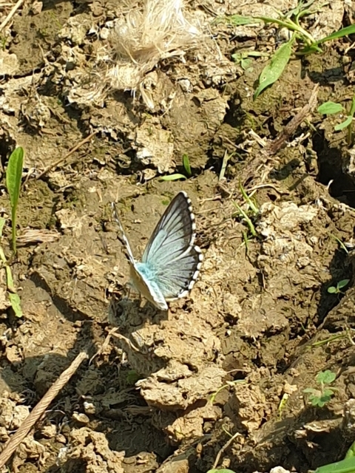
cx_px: 178
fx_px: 356
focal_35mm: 26
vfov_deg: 67.3
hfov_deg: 53.1
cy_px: 236
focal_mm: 4.3
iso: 50
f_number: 2.4
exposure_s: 1/994
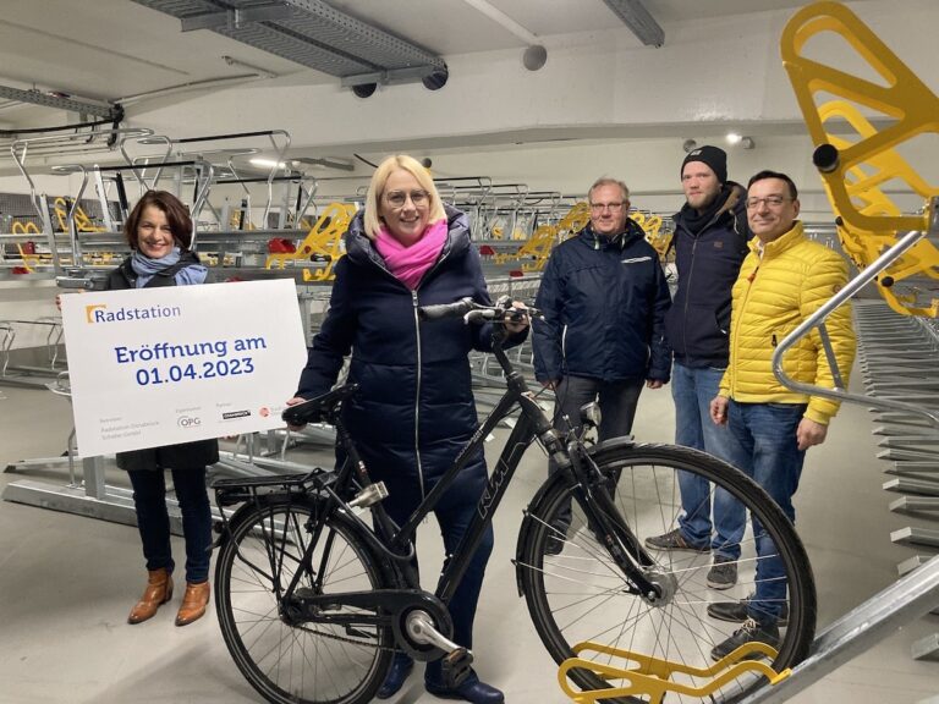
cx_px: 470
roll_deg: -1.4
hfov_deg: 63.4
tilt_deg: -7.9
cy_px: 352
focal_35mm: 28
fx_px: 760
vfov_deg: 49.7
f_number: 1.8
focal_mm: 3.99
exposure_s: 1/55
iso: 320
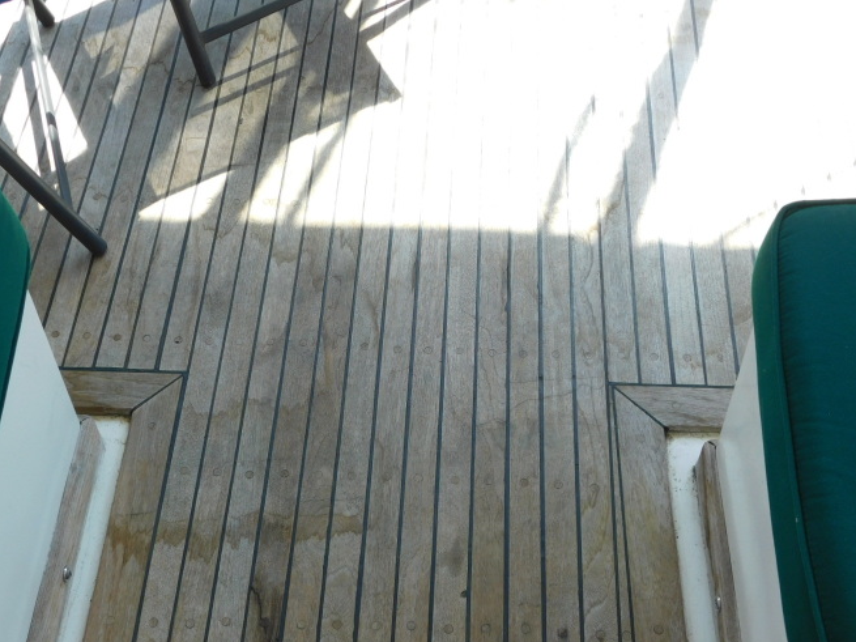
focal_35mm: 44
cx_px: 395
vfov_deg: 32.8
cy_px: 350
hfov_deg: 42.9
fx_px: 1088
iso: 125
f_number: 3.5
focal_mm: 6.3
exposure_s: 1/250
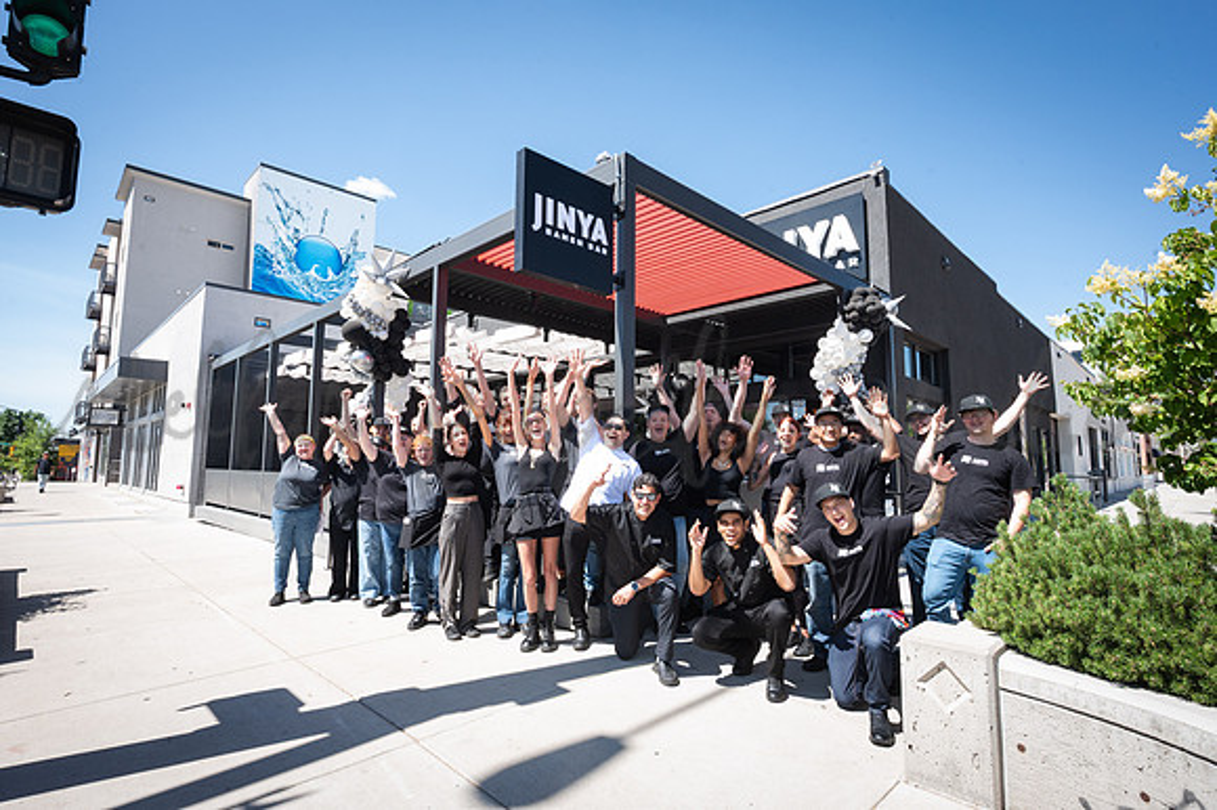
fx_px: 591
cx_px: 608
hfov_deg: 91.6
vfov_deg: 68.8
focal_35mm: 18
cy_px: 405
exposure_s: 1/400
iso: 1250
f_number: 13
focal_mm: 17.5
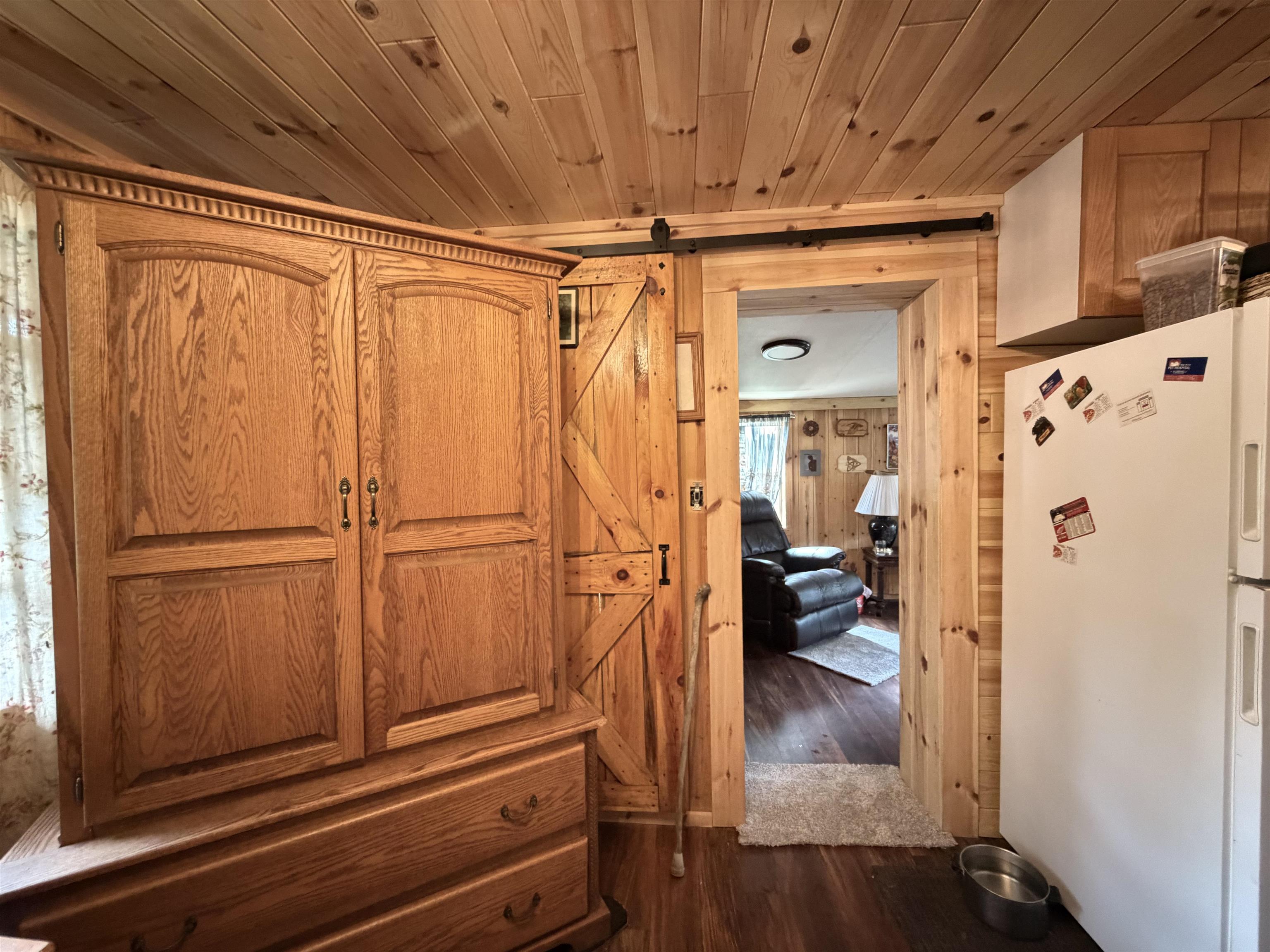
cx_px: 635
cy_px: 476
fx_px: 514
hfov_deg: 102.1
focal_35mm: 14
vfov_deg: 85.7
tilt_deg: -0.7
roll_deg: +1.9
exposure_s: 1/30
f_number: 2.2
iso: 1250
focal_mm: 2.22
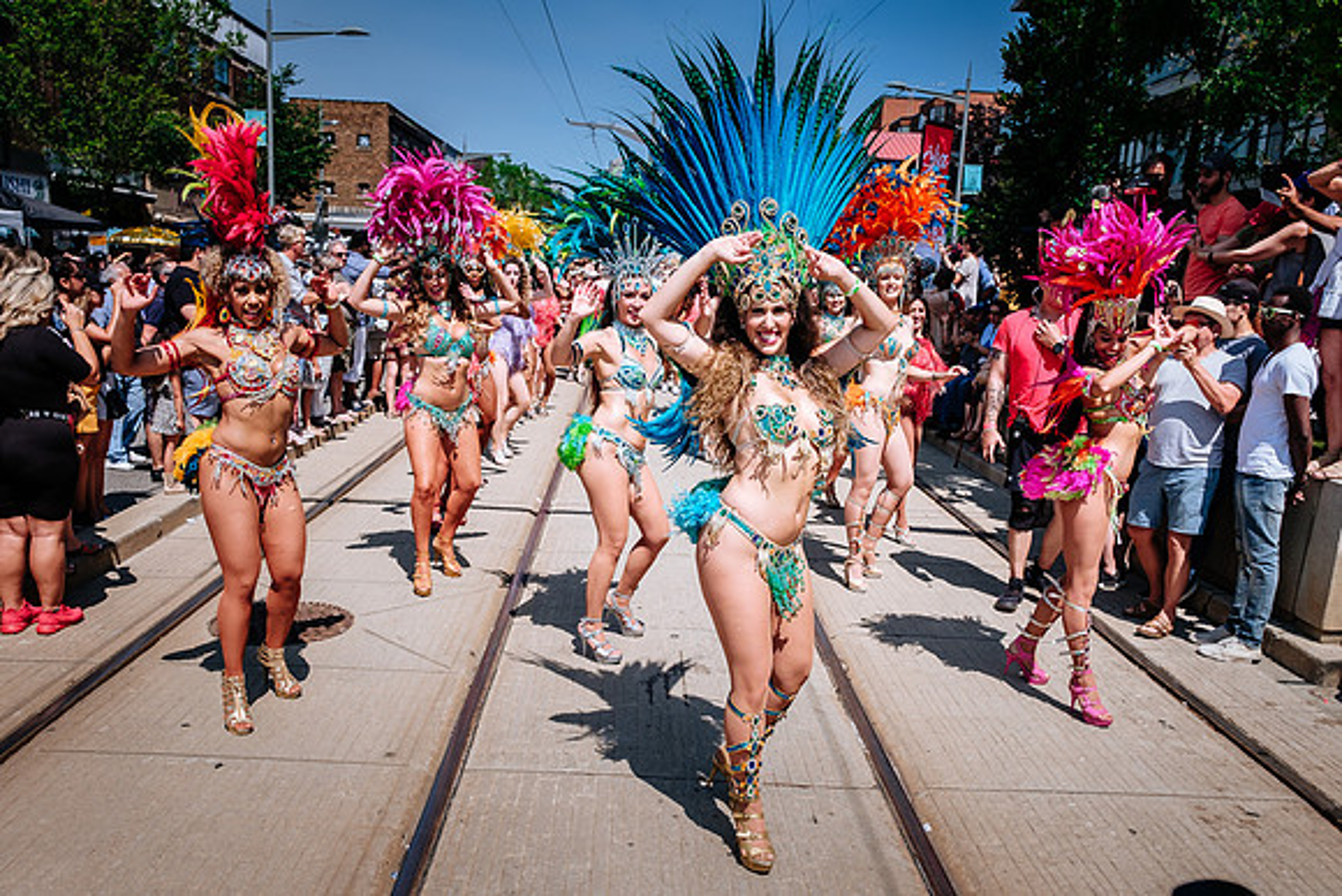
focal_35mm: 28
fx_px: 1043
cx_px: 672
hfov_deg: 65.5
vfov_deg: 46.3
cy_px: 518
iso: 200
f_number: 4
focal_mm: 16
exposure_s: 1/1600
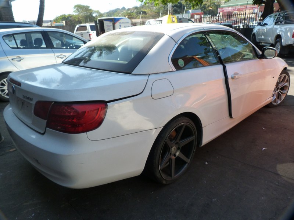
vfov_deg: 54.9
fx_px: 212
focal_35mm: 25
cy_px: 110
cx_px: 147
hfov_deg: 69.4
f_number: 4
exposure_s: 1/125
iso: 125
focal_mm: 4.5
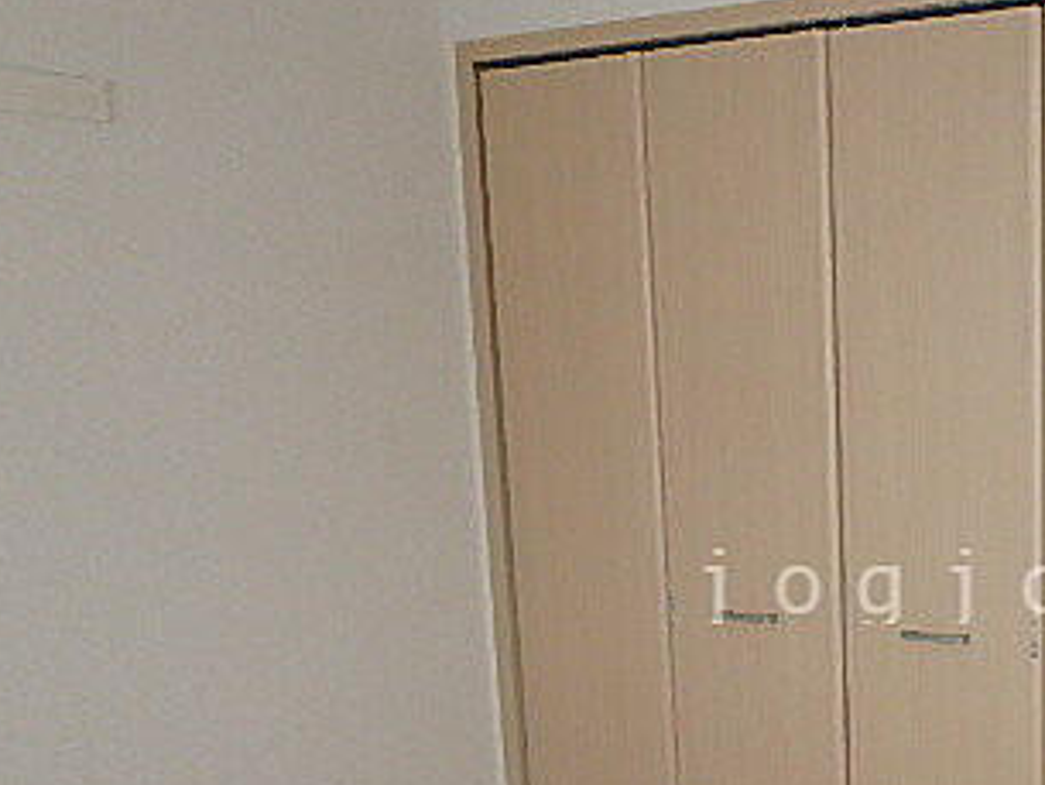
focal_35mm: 44
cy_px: 583
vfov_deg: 32.3
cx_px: 932
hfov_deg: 39.9
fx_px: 1329
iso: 200
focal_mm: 3.7
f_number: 3.5
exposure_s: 1/250
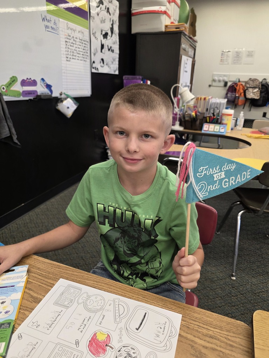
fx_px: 238
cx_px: 134
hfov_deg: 58.9
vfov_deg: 73.9
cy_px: 179
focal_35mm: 23
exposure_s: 1/120
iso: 160
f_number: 1.7
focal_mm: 6.3
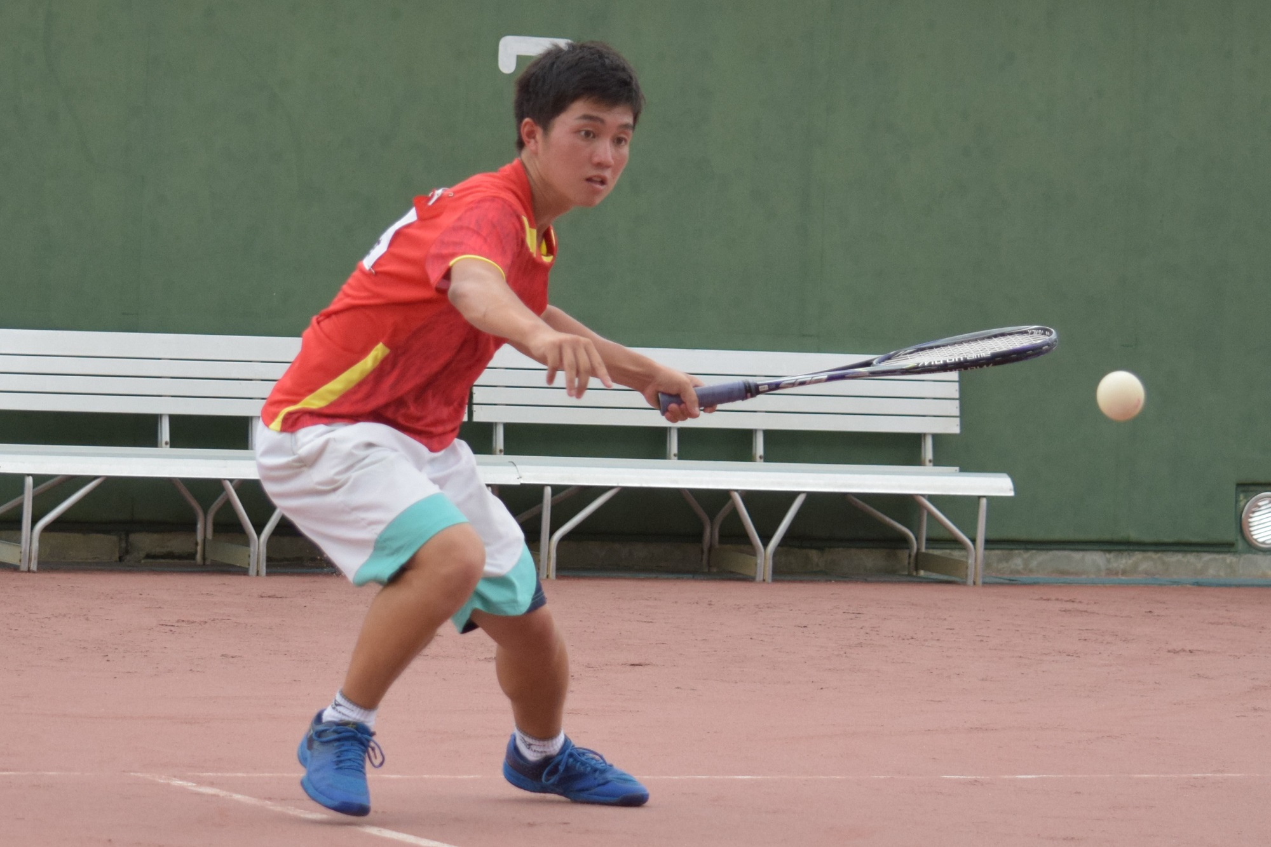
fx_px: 3707
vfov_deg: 13.0
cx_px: 636
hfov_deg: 19.5
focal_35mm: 105
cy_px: 424
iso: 1250
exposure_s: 1/2500
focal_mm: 70
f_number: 4.5
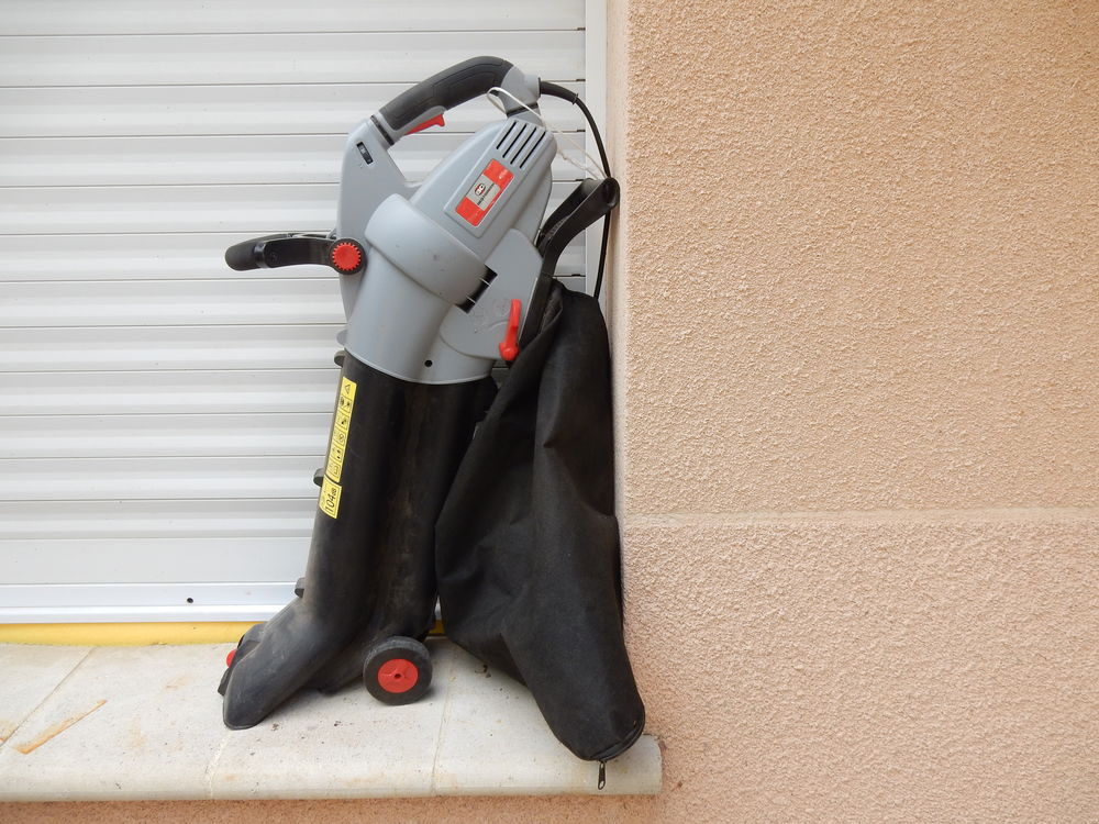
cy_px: 412
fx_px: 794
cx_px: 550
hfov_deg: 69.4
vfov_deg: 54.9
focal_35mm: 25
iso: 125
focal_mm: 4.5
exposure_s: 1/200
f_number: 3.7
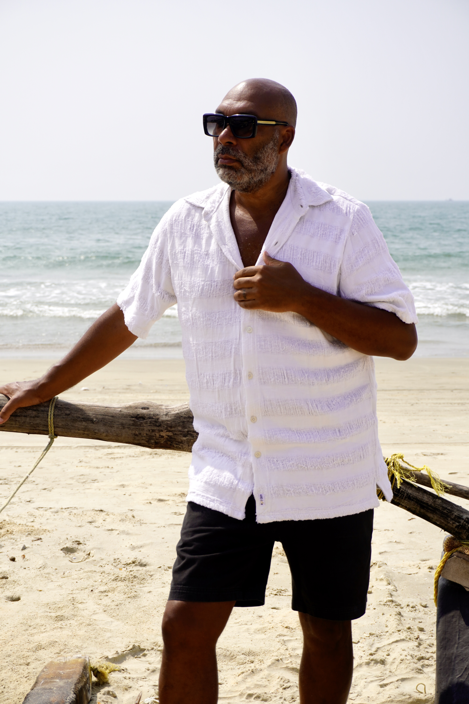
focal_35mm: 69
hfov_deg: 19.7
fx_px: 1348
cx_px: 234
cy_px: 352
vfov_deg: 29.2
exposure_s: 1/800
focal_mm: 46
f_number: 5.6
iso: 100
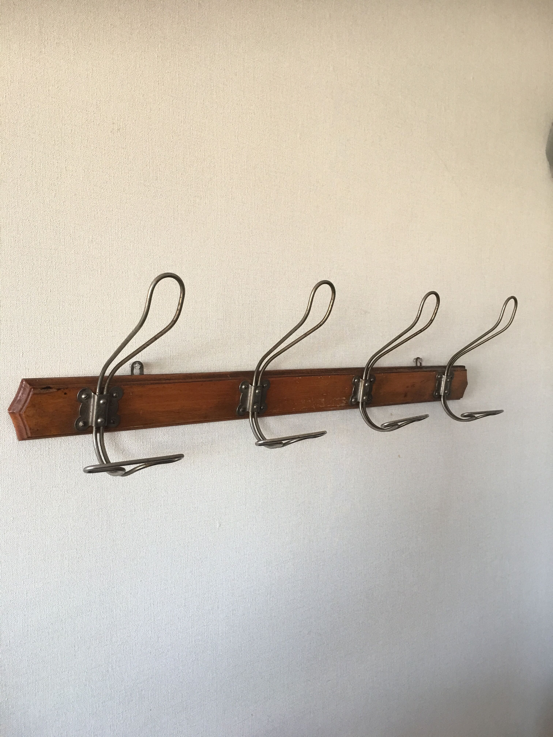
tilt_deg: +0.0
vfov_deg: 61.7
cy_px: 368
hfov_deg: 48.2
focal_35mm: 29
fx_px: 618
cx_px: 276
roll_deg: -0.2
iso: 50
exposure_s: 1/33
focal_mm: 4.15
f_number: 2.2
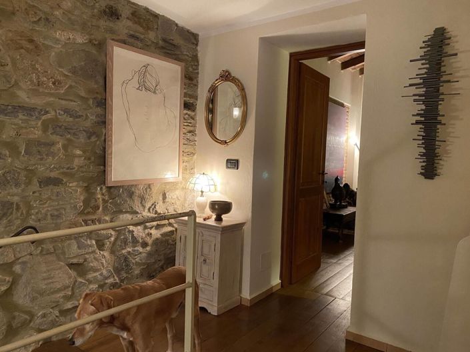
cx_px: 235
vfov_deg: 53.0
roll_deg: -1.1
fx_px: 353
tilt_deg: -4.1
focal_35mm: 26
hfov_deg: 67.3
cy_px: 176
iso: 500
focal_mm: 4.25
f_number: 1.8
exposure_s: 1/33
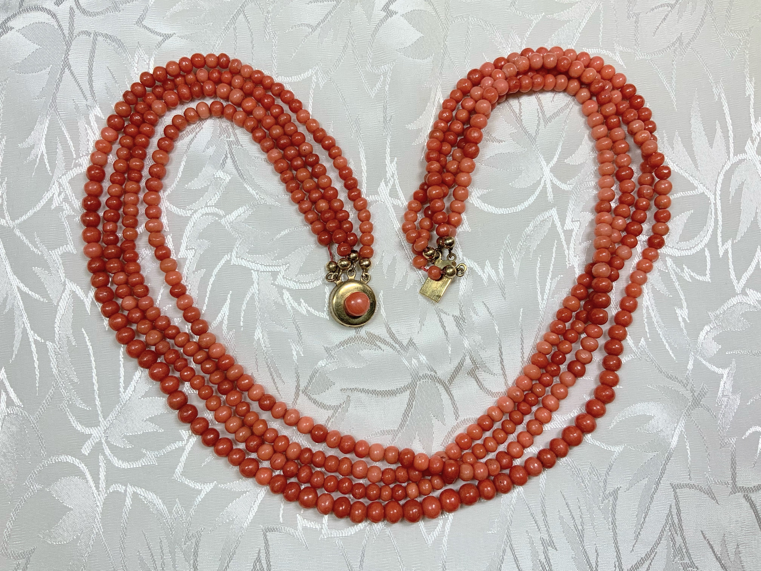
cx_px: 380
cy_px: 286
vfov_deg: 48.2
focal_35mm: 29
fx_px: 638
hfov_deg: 61.7
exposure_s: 1/120
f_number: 1.8
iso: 25
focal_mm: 3
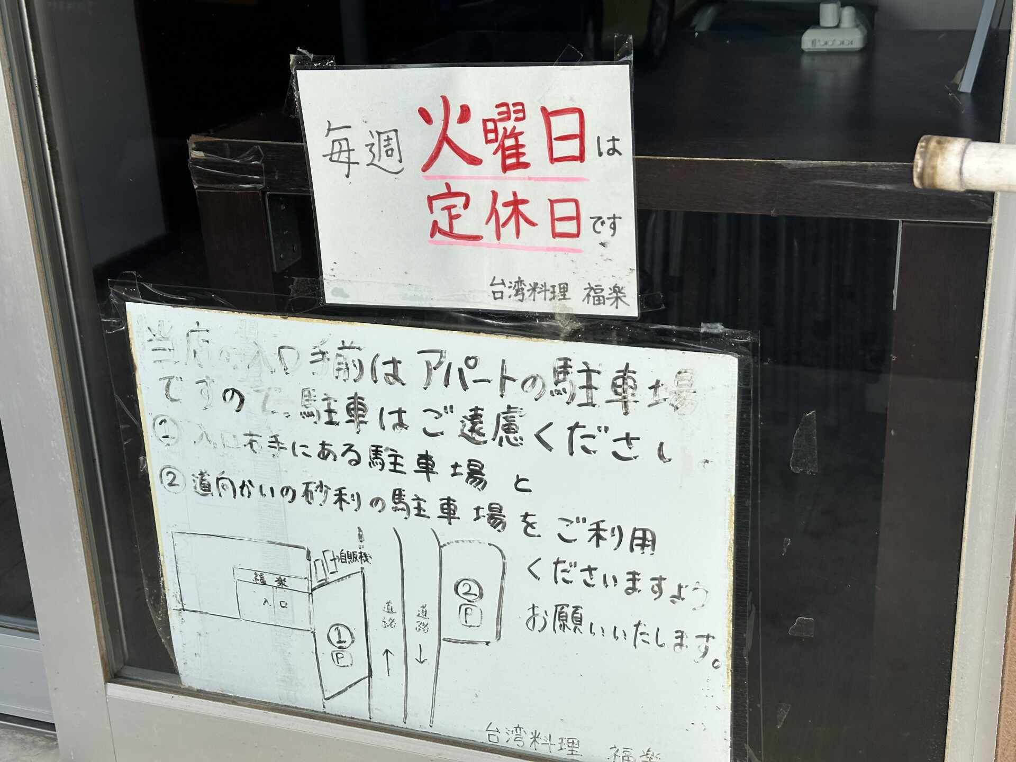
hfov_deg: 39.7
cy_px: 381
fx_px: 1409
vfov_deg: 30.3
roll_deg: +2.5
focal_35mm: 48
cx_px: 508
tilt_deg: -21.1
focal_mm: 6.86
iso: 64
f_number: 1.78
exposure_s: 1/1613
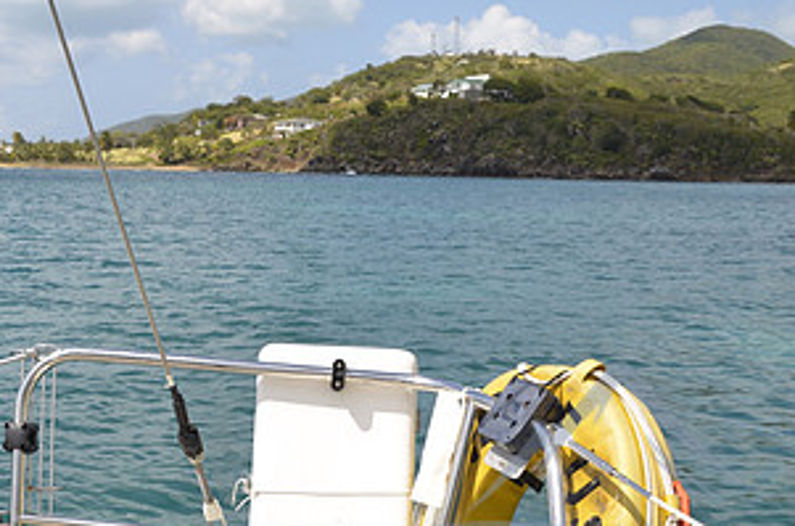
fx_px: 1145
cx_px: 153
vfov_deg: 25.8
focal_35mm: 52
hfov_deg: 36.9
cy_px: 206
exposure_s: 1/250
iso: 100
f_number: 8
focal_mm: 18
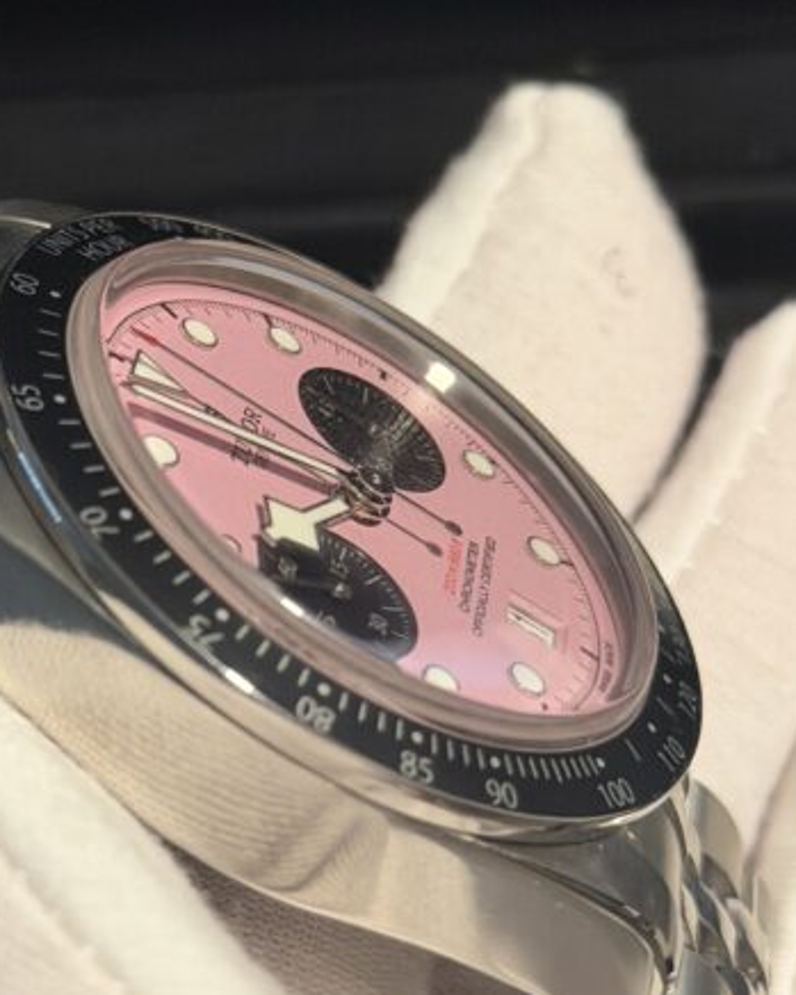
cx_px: 244
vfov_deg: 17.5
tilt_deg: -54.3
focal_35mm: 110
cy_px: 516
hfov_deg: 14.0
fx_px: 3238
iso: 400
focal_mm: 6.76
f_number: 1.78
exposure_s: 1/40
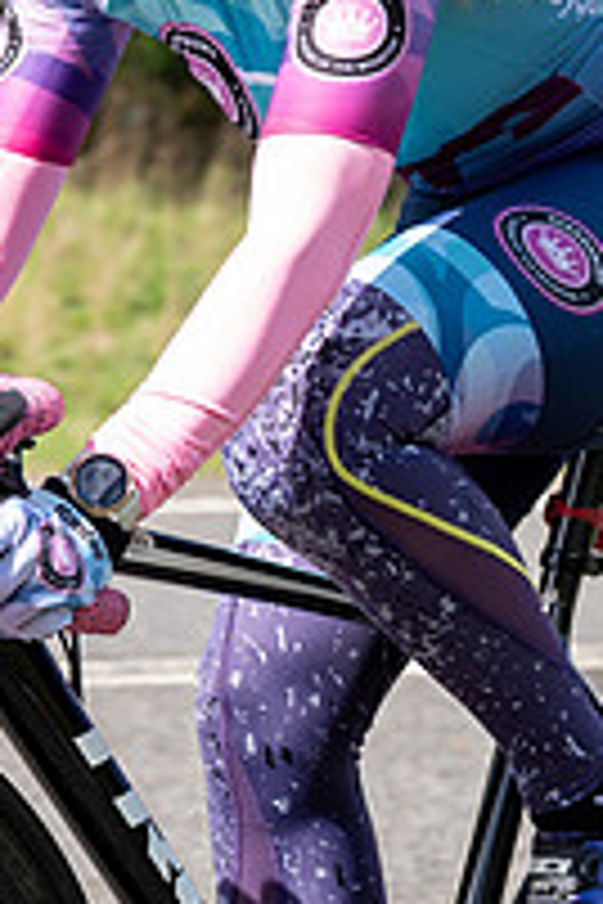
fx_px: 6055
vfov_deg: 8.5
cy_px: -112
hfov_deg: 5.7
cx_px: 122
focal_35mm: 241
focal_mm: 70
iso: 400
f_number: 5
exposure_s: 1/1000
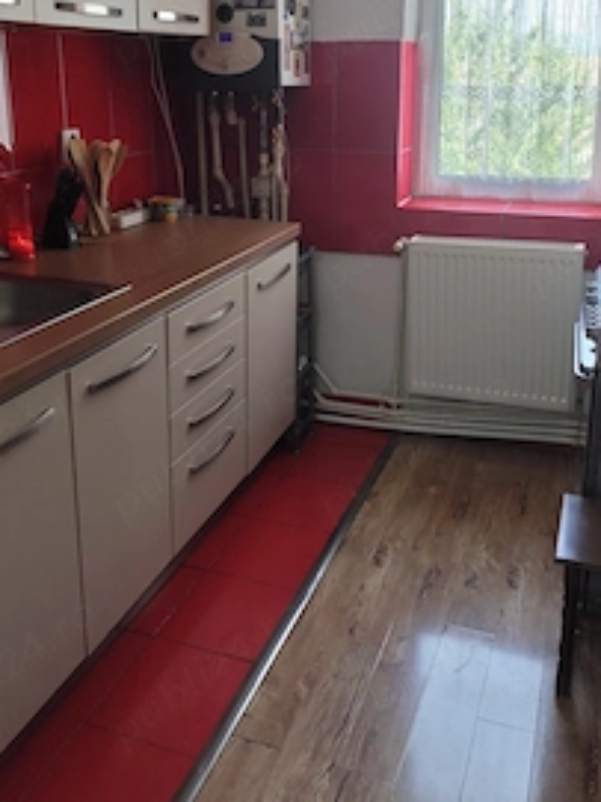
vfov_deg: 53.0
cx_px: 311
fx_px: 788
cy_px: 269
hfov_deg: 41.8
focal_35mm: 34
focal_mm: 6.19
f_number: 1.65
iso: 160
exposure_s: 1/50
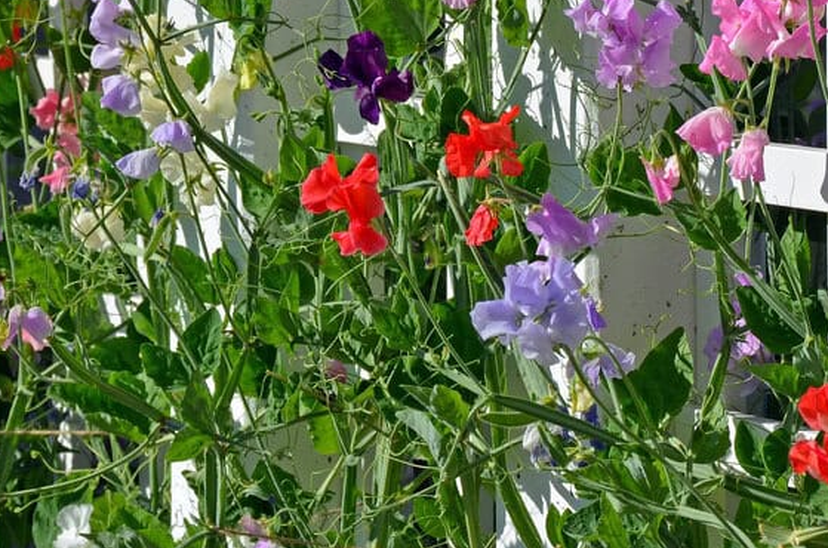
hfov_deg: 8.2
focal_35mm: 253
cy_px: 76
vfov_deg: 5.4
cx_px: 440
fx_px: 5809
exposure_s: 1/320
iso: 100
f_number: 9
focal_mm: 75
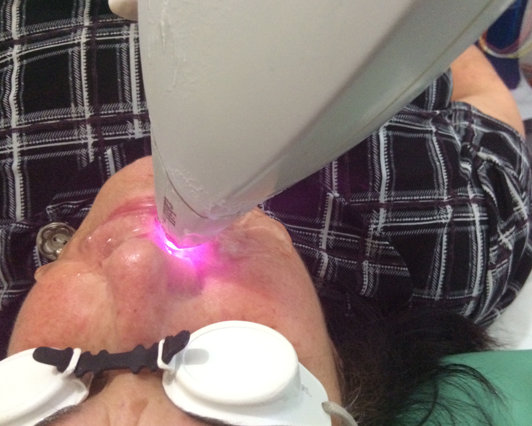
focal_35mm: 31
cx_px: 268
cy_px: 211
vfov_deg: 47.1
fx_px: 488
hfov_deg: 57.2
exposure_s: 1/30
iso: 320
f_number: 2.2
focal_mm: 4.15
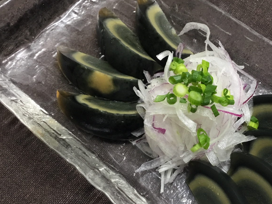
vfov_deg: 32.7
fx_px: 346
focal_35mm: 44
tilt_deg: -65.8
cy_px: 128
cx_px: 188
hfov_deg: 42.2
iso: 100
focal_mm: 3.3
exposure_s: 1/30
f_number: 2.4
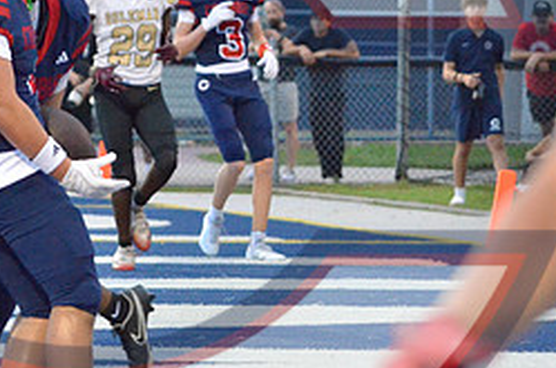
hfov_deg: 4.4
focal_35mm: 472
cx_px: 76
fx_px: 7278
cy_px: 141
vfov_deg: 2.9
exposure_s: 1/500
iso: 5000
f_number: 4.8
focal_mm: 135
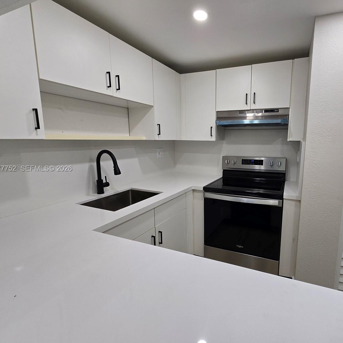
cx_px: 218
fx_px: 179
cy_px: 169
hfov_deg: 85.4
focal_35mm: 16
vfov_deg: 87.4
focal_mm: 2.2
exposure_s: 1/60
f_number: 2.2
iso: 64
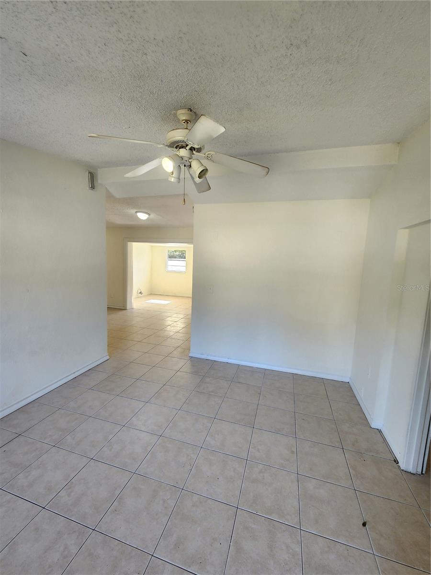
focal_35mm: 13
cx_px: 216
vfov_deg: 106.2
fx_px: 216
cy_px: 288
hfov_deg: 89.9
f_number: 2.2
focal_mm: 2.2
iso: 64
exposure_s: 1/60
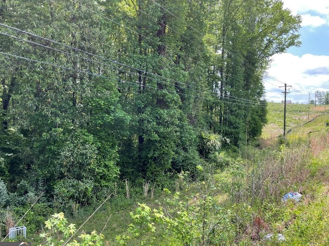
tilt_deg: -2.5
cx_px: 164
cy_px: 126
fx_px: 247
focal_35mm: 26
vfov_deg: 53.0
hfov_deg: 67.3
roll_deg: -0.3
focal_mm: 5.1
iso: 32
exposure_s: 1/572
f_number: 1.6
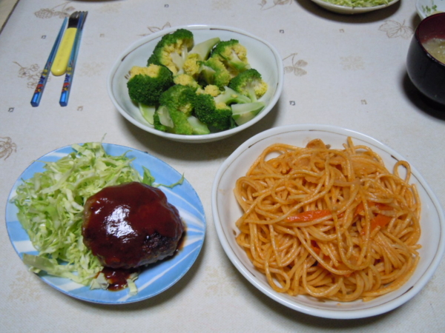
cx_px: 222
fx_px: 386
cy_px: 166
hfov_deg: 60.0
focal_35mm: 30
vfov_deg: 46.8
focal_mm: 5.4
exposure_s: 1/40
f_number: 3.5
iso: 400
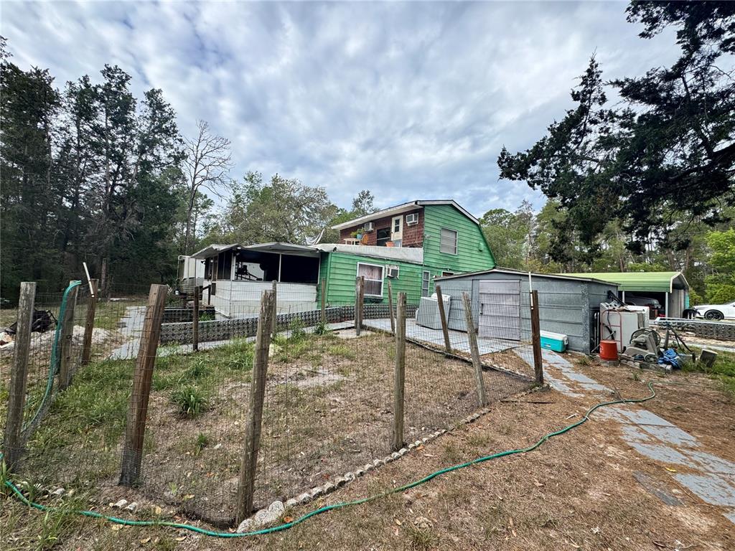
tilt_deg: +2.8
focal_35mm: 14
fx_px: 297
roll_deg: -2.8
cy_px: 276
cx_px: 368
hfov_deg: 102.1
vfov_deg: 85.7
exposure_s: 1/899
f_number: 2.2
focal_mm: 2.22
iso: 50
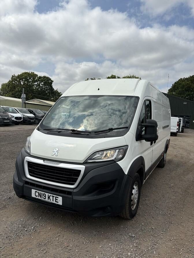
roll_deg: +4.8
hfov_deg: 53.1
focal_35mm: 26
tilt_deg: -4.5
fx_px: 194
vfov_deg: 67.3
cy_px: 129
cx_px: 97
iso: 50
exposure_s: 1/6993
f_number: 1.6
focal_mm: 5.96
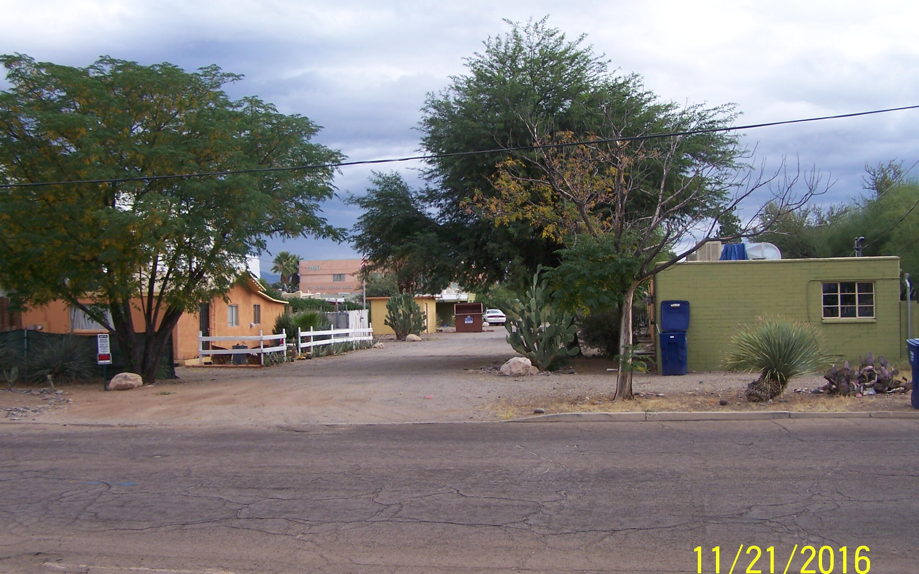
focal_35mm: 41
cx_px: 455
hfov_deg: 48.2
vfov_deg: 31.2
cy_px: 303
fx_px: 1027
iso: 80
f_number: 2.8
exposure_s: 1/640
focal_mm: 6.3
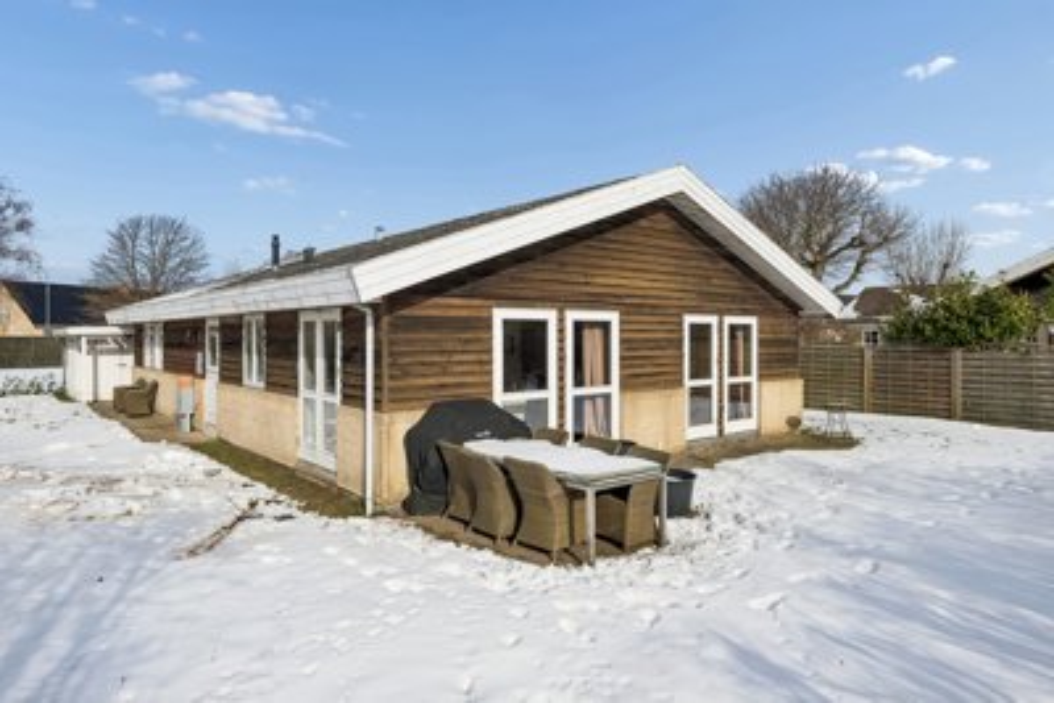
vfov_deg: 57.3
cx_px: 527
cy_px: 352
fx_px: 644
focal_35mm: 22
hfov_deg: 78.6
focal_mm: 22
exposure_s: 1/640
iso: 125
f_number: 9
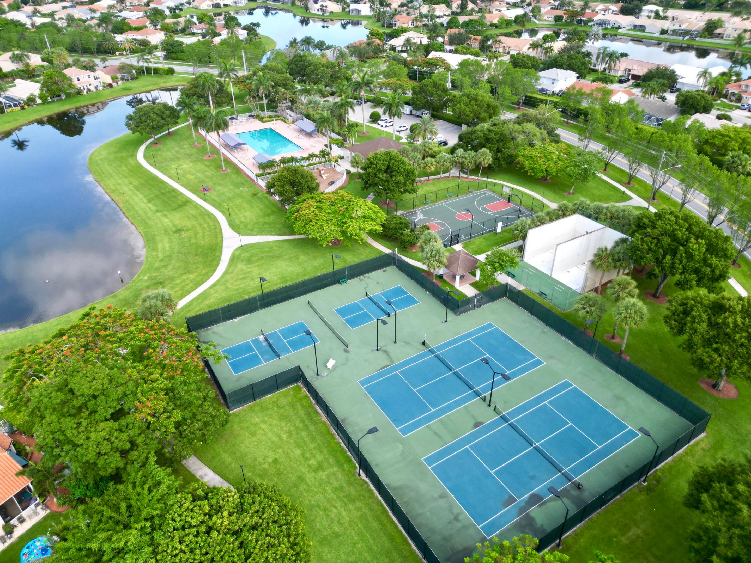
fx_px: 521
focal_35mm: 24
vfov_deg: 56.8
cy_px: 282
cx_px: 376
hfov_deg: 71.6
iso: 110
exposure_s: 1/725
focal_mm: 6.72
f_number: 1.7
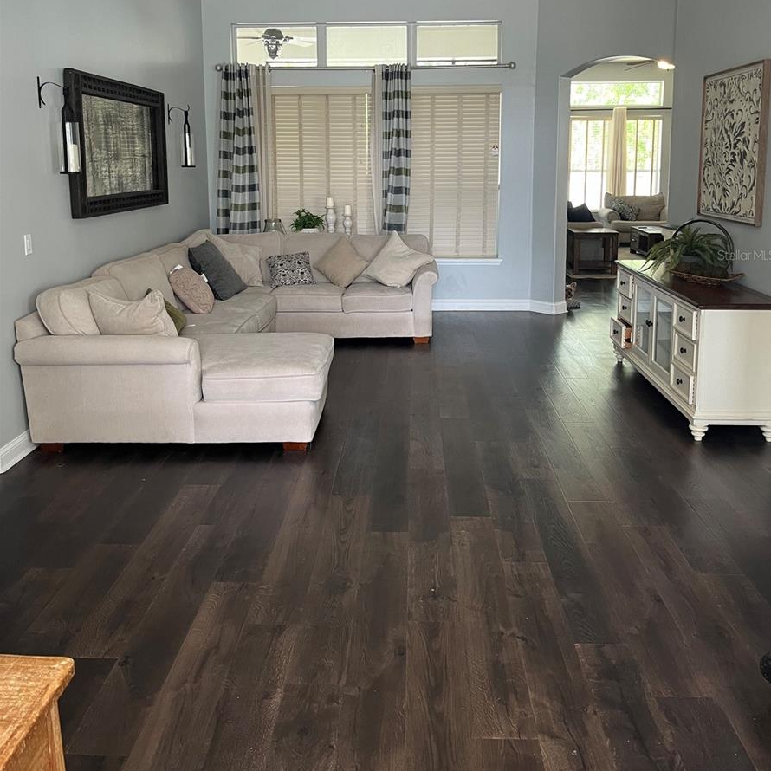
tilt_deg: -8.2
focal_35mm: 31
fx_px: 781
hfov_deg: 52.5
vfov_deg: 51.5
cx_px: 389
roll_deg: +0.7
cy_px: 255
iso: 125
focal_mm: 5.1
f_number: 1.6
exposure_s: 1/72
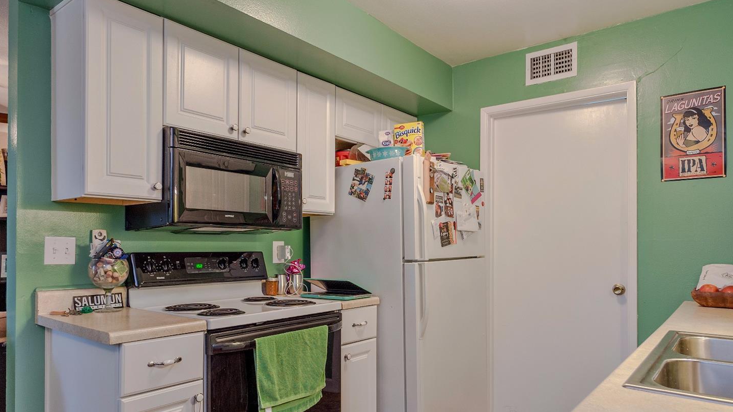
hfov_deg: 76.3
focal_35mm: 24
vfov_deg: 47.5
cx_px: 358
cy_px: 244
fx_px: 466
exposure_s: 1/5
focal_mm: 15
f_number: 5
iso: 50
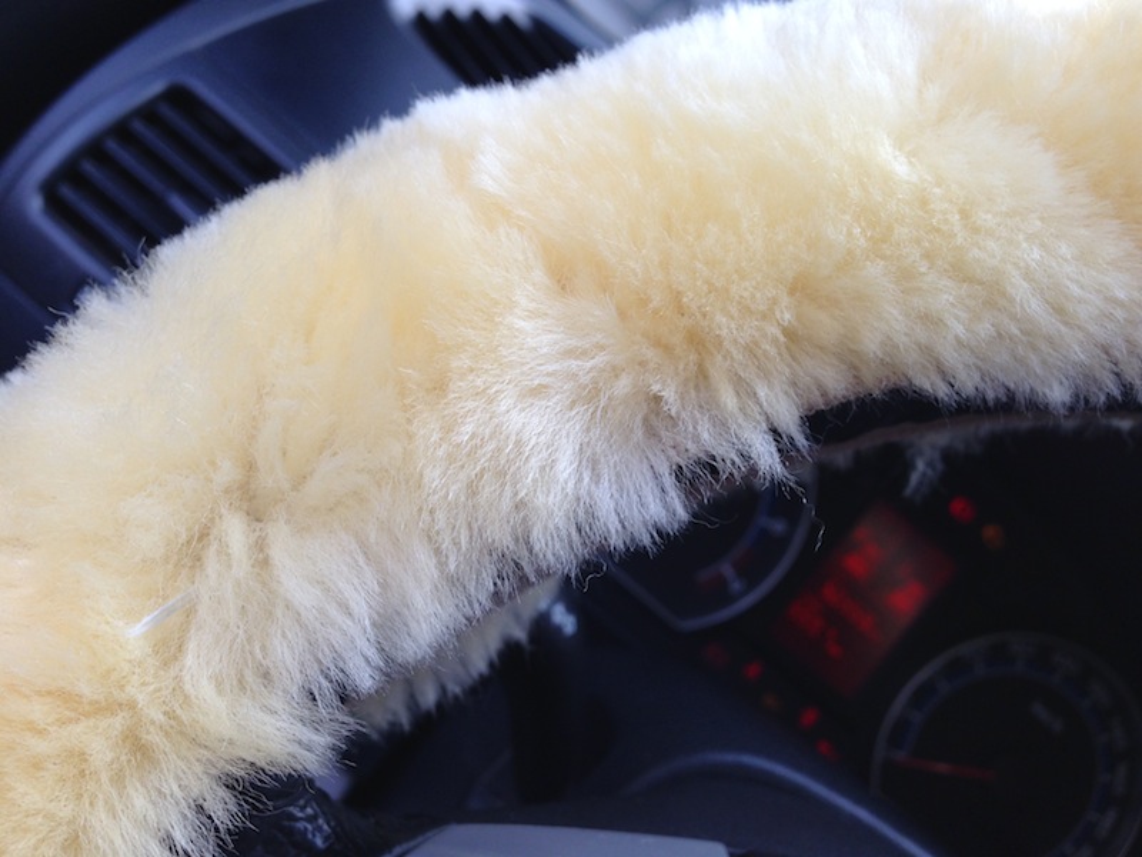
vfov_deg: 42.9
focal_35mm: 33
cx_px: 571
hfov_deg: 55.4
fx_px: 1089
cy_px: 428
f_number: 2.4
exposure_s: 1/120
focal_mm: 4.12
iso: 50
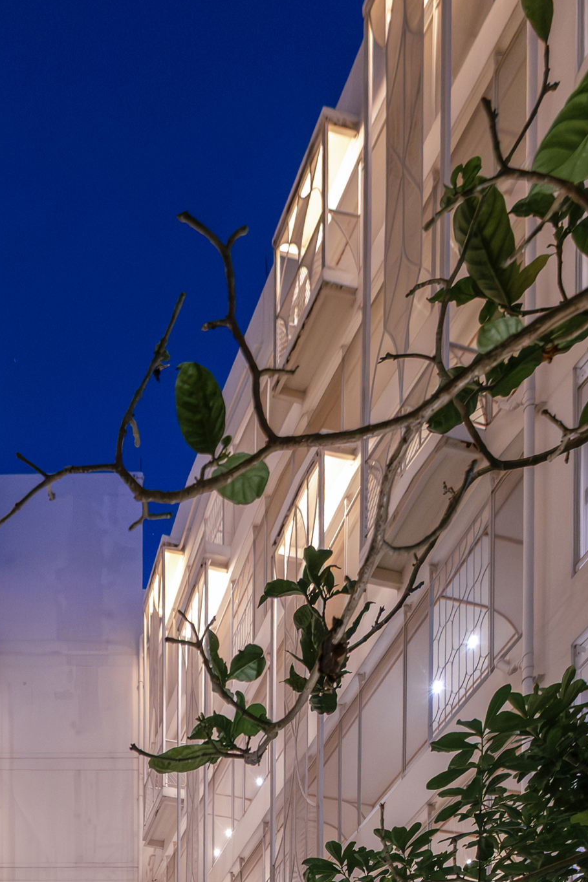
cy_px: 880
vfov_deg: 47.6
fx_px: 809
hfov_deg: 38.2
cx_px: 103
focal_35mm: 33
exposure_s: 1/15
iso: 3200
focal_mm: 10
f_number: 4
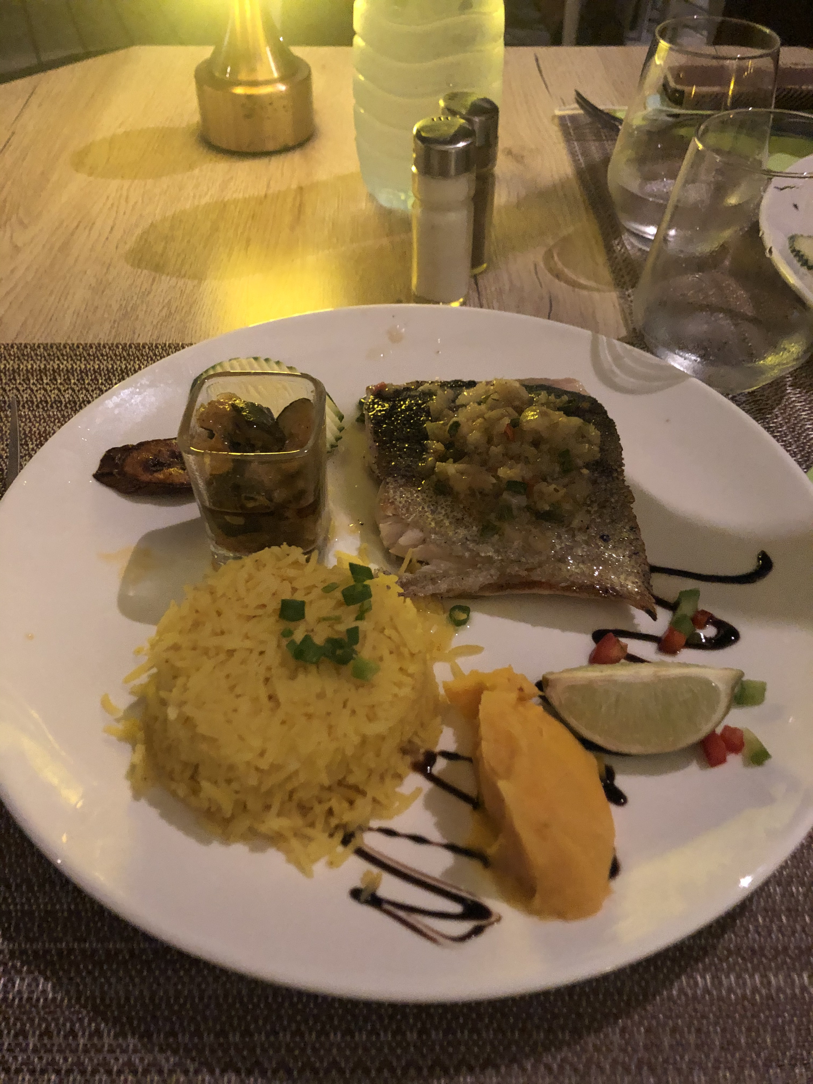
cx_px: 406
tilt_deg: -46.0
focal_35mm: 28
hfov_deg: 49.7
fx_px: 877
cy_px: 542
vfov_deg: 63.4
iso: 125
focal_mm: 4
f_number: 1.8
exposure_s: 1/4
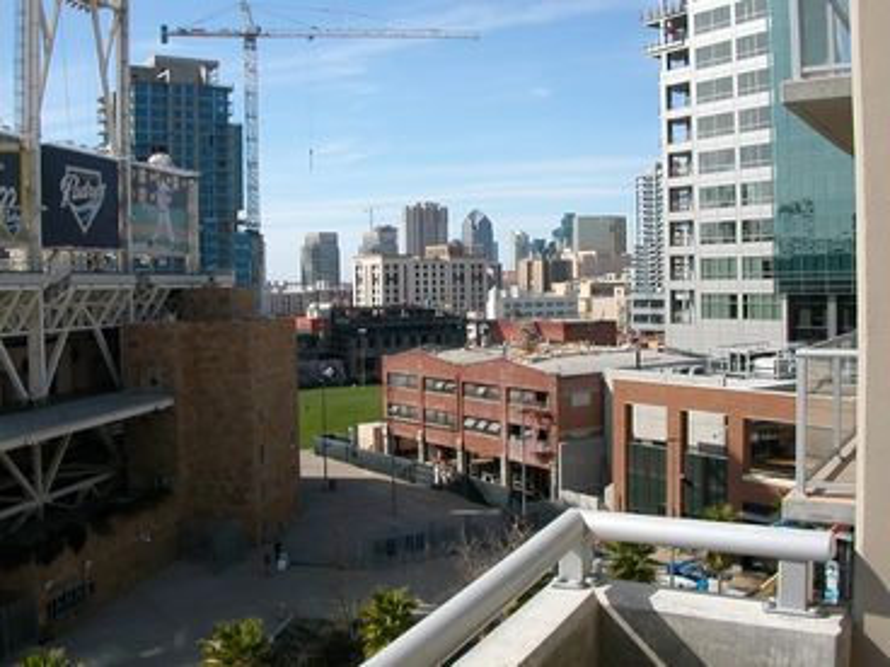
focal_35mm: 37
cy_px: 334
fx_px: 951
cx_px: 445
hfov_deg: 50.1
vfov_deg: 38.7
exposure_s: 1/656
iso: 100
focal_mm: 5.6
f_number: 4.5
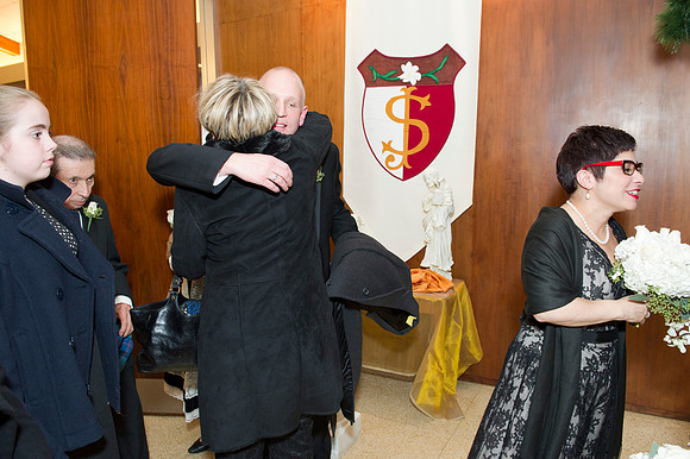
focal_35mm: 26
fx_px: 498
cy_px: 230
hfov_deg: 69.4
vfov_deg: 49.5
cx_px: 345
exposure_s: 1/100
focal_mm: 26
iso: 1600
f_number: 5.6
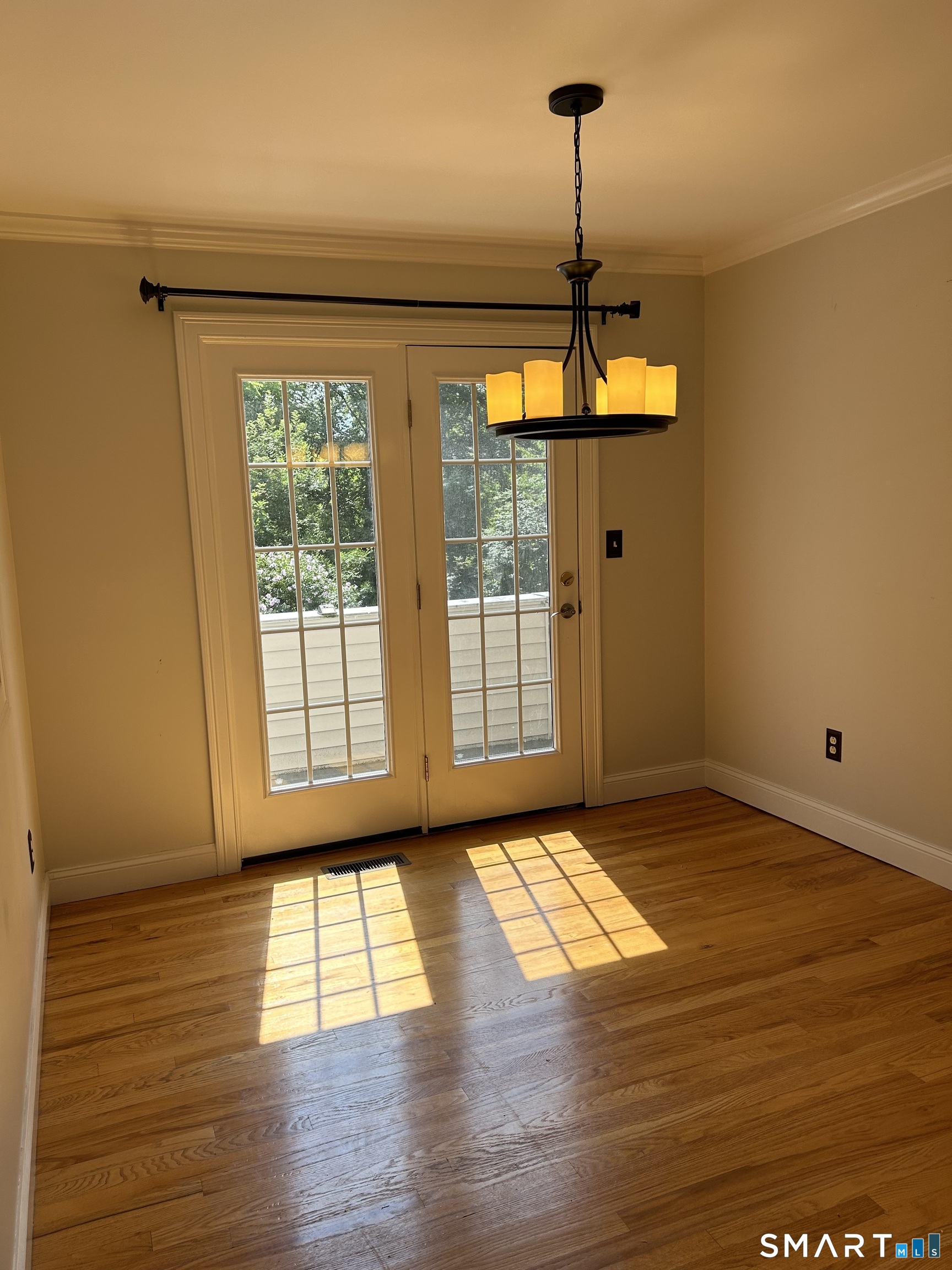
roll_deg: +2.6
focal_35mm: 26
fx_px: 953
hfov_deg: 53.1
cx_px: 476
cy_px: 635
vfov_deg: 67.3
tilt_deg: -7.8
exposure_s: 1/820
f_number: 1.5
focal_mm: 5.7
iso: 50
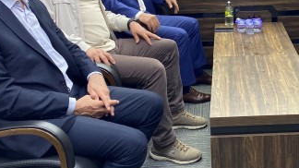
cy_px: -10
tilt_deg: -14.5
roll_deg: +0.1
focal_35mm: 56
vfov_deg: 20.6
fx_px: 444
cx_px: 255
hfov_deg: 35.5
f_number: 1.8
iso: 125
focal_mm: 4.25
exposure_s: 1/100
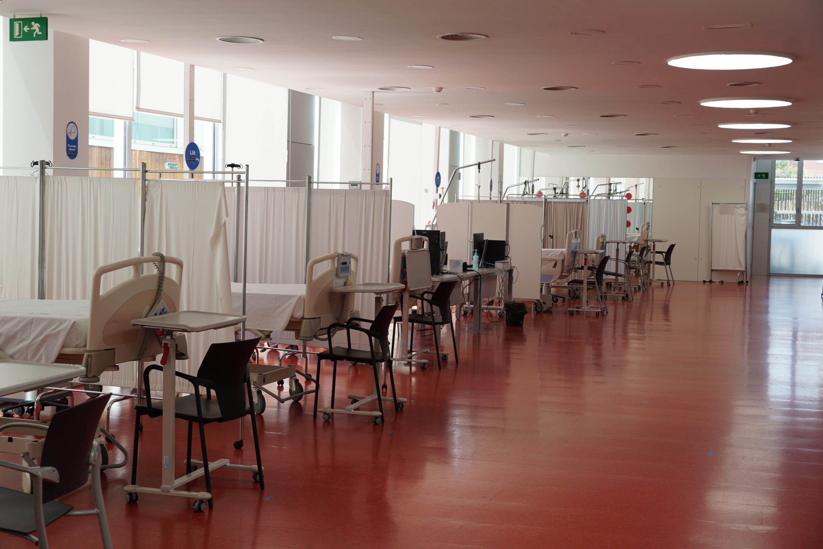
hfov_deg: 38.9
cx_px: 412
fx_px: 1166
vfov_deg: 26.5
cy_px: 274
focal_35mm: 51
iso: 100
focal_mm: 34
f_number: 5.6
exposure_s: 1/30
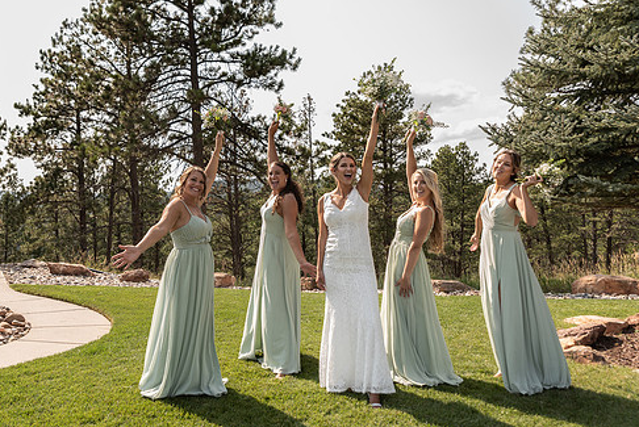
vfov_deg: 42.4
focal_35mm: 31
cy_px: 215
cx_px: 277
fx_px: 551
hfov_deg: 60.0
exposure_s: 1/160
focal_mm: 26
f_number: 4.5
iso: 80
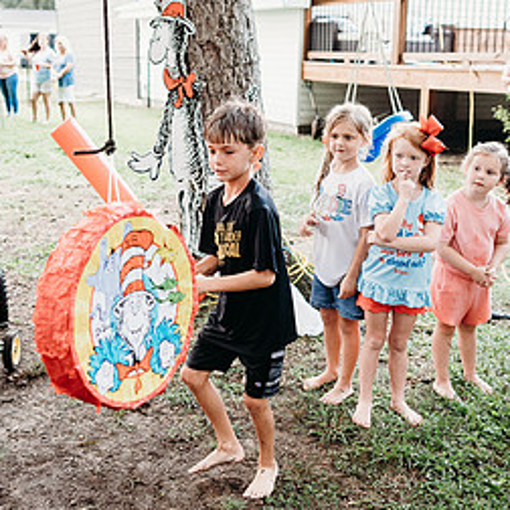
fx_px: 783
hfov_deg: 36.0
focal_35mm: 47
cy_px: 228
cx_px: 219
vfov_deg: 36.0
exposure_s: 1/200
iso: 1250
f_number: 2.5
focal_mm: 24
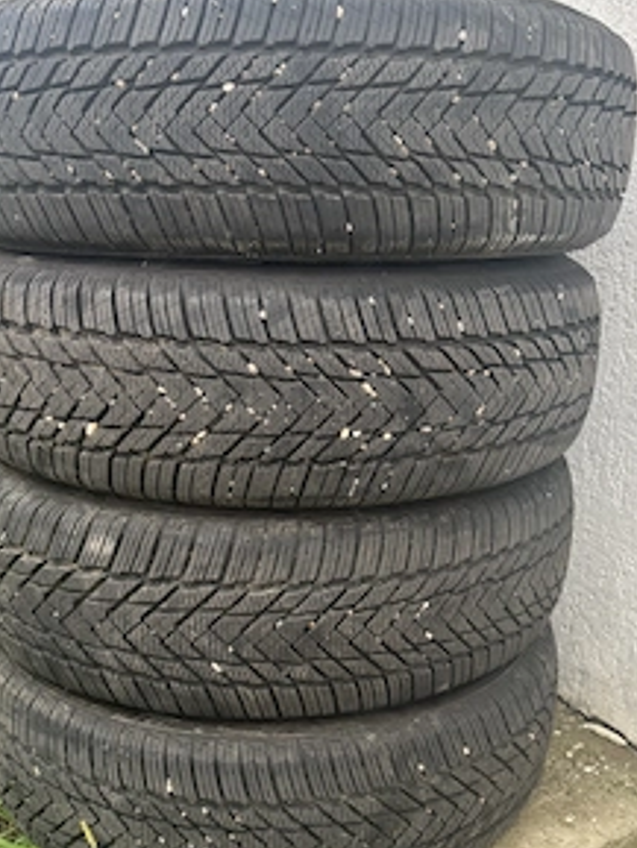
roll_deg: -4.6
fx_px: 883
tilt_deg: -13.9
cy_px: 475
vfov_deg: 51.2
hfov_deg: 39.7
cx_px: 338
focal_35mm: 36
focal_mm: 5.96
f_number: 1.6
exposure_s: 1/88
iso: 125
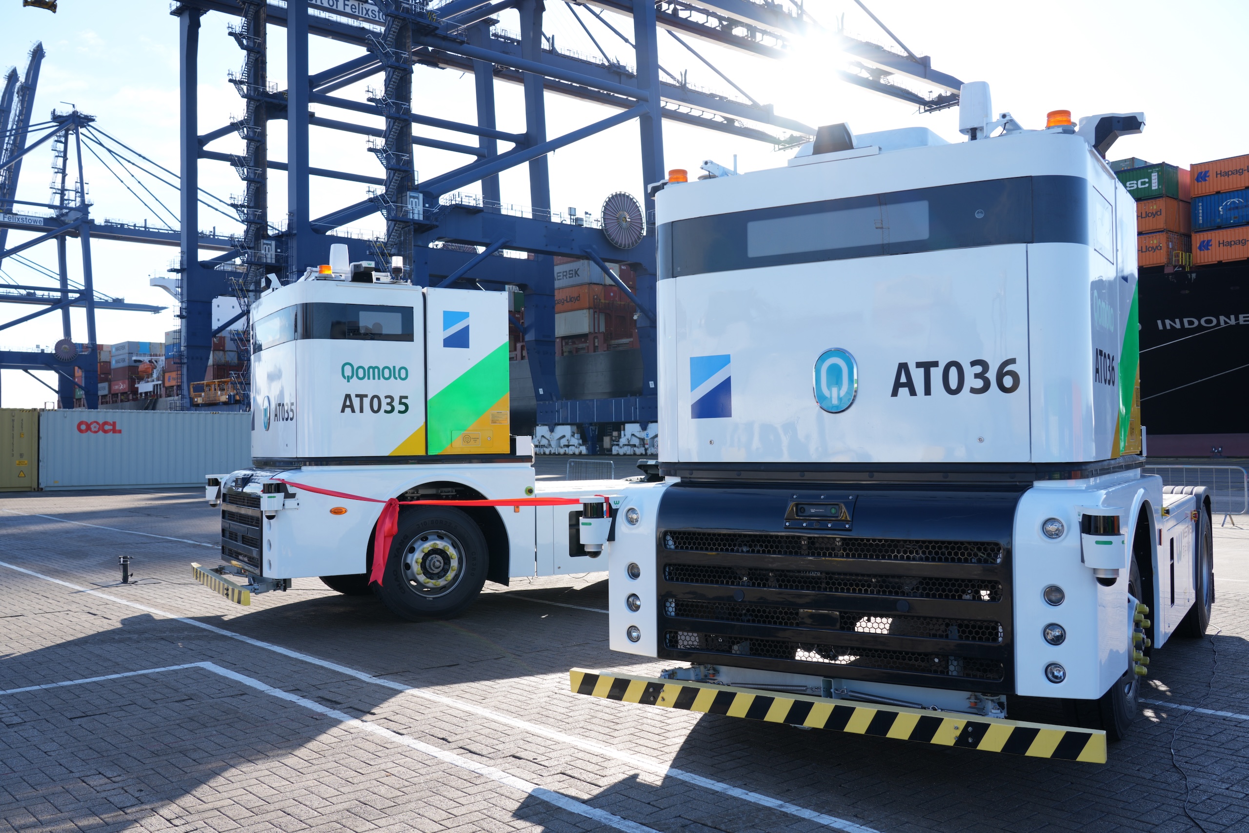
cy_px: 416
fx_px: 1076
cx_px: 624
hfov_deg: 60.3
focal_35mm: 31
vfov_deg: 42.3
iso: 100
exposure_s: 1/100
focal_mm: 31
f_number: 8
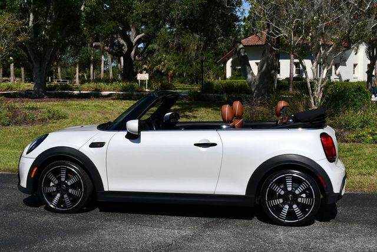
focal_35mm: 56
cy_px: 126
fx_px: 587
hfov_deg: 35.6
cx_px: 188
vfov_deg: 24.2
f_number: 9
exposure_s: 1/400
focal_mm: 28
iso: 100
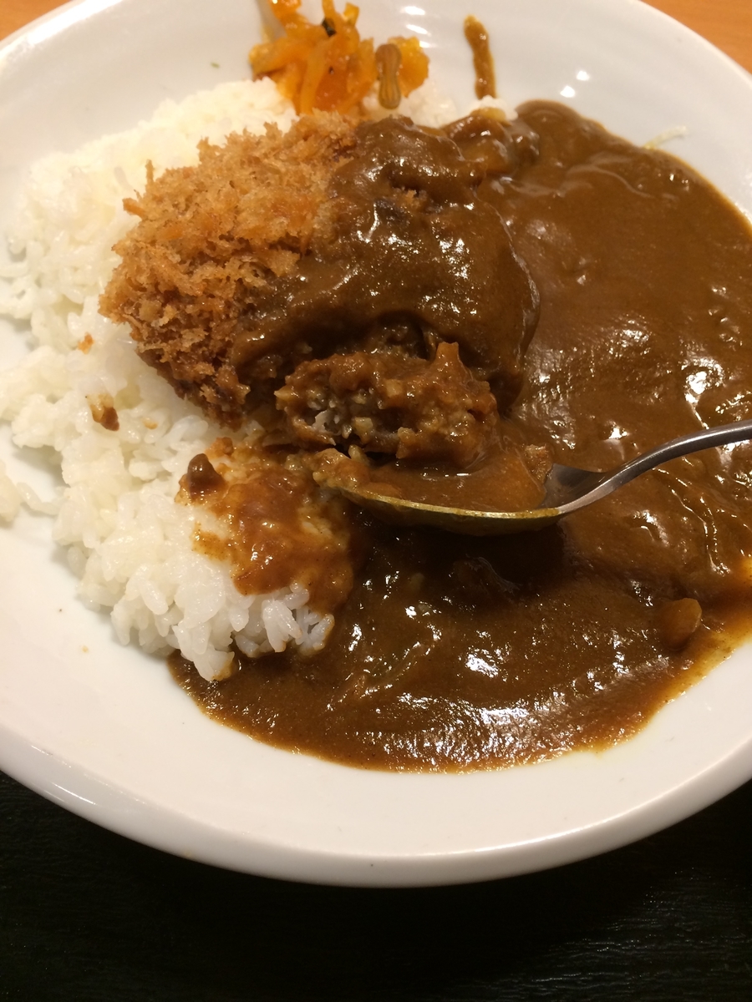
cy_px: 501
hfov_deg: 48.2
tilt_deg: -63.4
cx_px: 376
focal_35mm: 29
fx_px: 840
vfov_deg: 61.7
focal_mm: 4.15
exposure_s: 1/30
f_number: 2.2
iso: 80
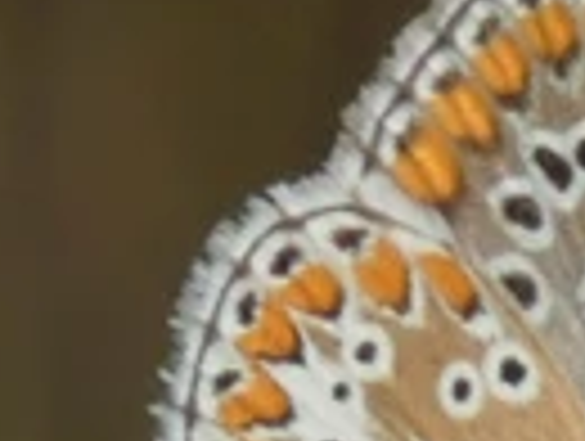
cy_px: 778
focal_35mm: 1516
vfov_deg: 1.0
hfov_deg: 1.3
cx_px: 216
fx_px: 25667
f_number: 5.6
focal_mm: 55.4
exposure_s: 1/100
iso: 80
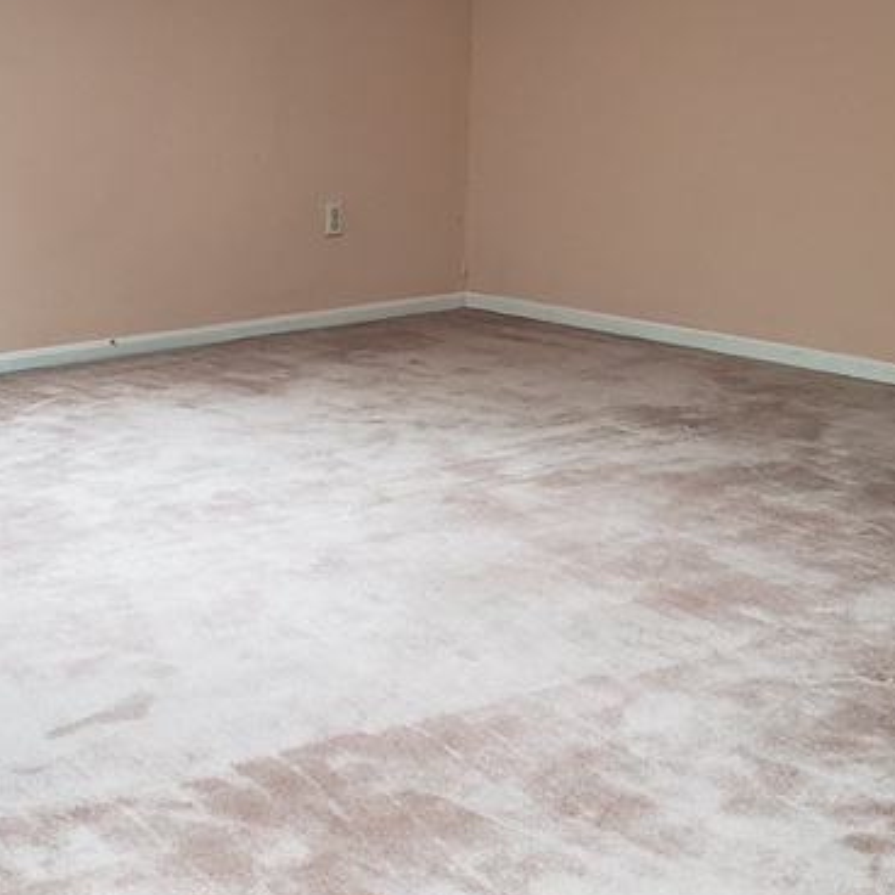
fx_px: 1872
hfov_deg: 26.9
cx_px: 484
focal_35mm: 64
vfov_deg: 26.6
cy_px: 231
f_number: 1.5
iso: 160
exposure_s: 1/50
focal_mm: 4.3
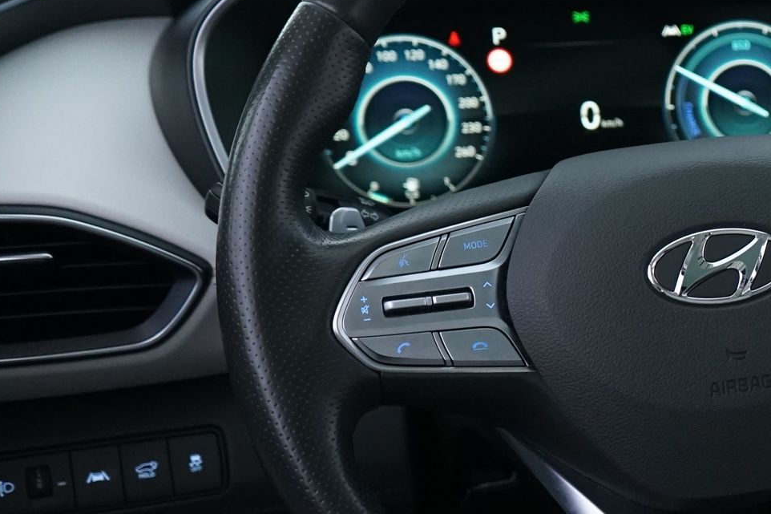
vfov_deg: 15.0
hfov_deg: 20.7
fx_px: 1948
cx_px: 965
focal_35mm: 91
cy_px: 284
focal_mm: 35
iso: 2000
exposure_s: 1/25
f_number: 4
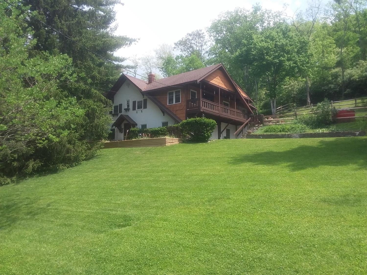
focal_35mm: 27
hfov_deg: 65.3
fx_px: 286
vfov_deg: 51.3
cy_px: 138
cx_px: 184
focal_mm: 2.91
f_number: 1.9
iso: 40
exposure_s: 1/944
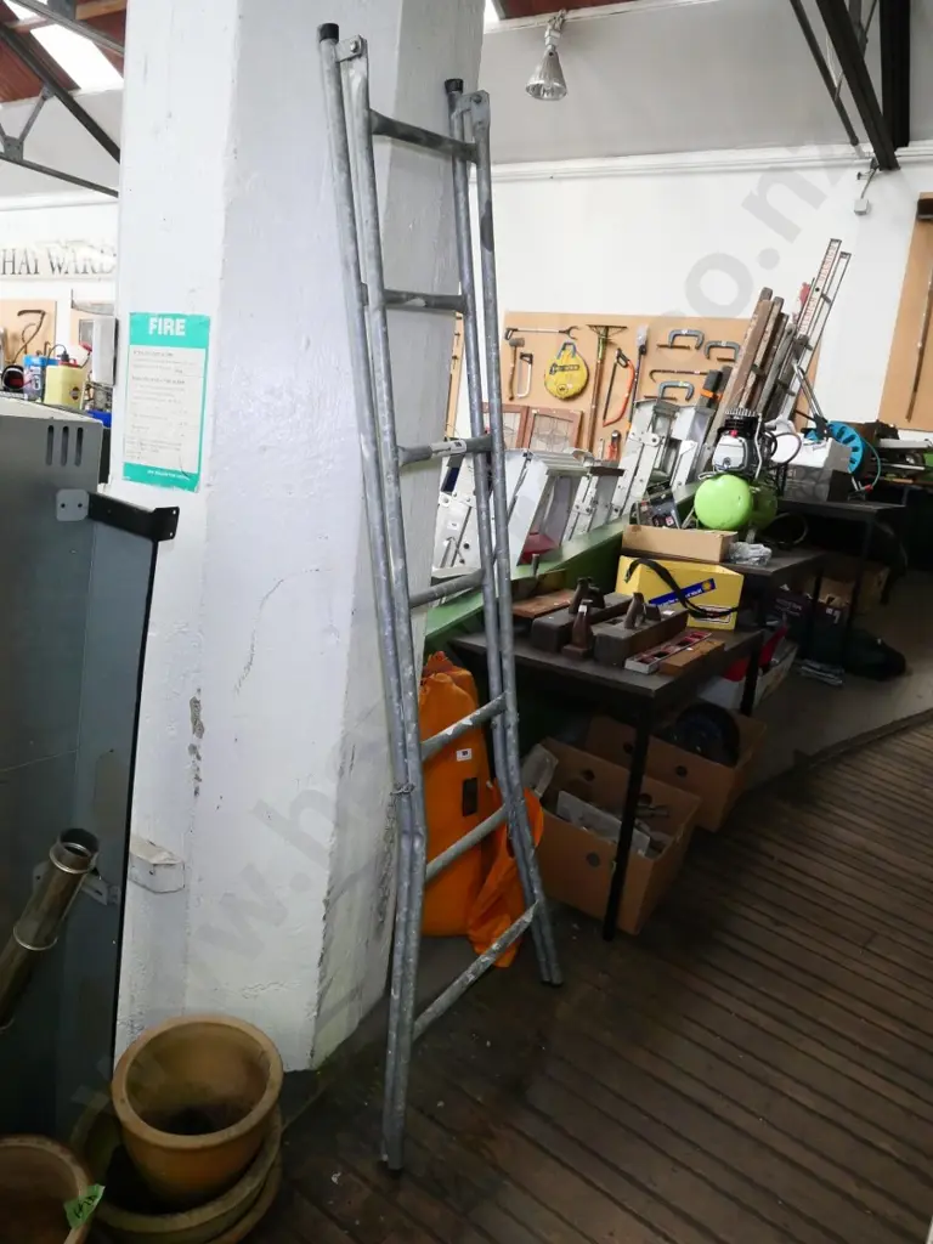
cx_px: 466
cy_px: 622
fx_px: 862
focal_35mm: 24
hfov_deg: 56.8
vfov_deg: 71.6
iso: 3200
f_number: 4.5
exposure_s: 1/160
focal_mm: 12
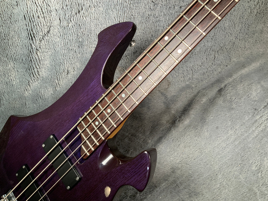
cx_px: 134
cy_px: 100
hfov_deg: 61.7
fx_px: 225
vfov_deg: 48.2
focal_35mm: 29
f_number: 1.8
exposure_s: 1/104
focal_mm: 3
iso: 50
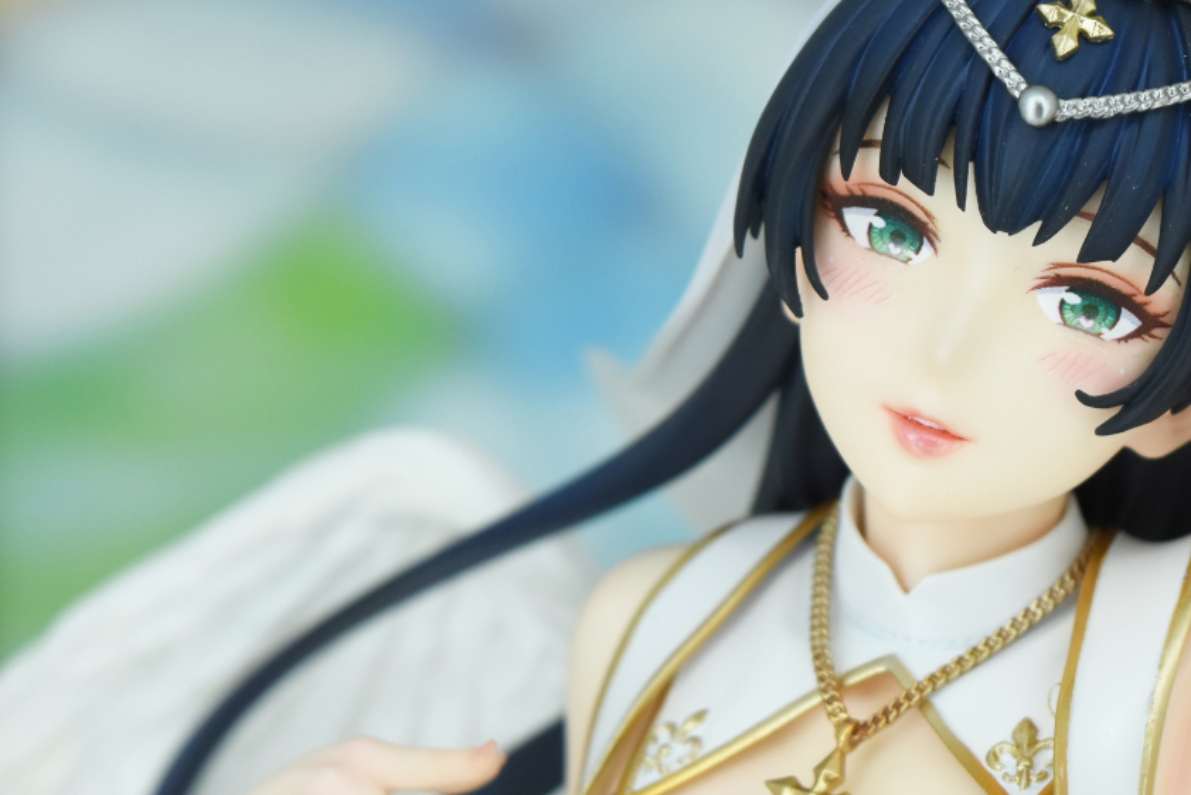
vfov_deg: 8.6
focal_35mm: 159
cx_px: 1137
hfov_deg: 12.8
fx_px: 5260
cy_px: 360
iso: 640
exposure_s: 1/200
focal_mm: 55
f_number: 8
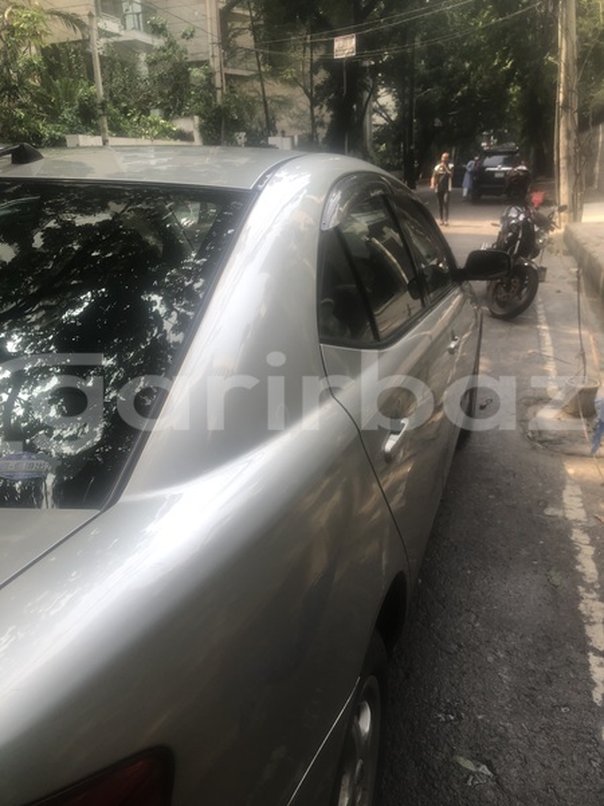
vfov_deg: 63.4
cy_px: 403
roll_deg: +2.9
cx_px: 302
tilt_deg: -18.0
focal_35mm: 28
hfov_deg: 49.7
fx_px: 651
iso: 20
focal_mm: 3.99
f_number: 1.8
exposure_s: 1/186
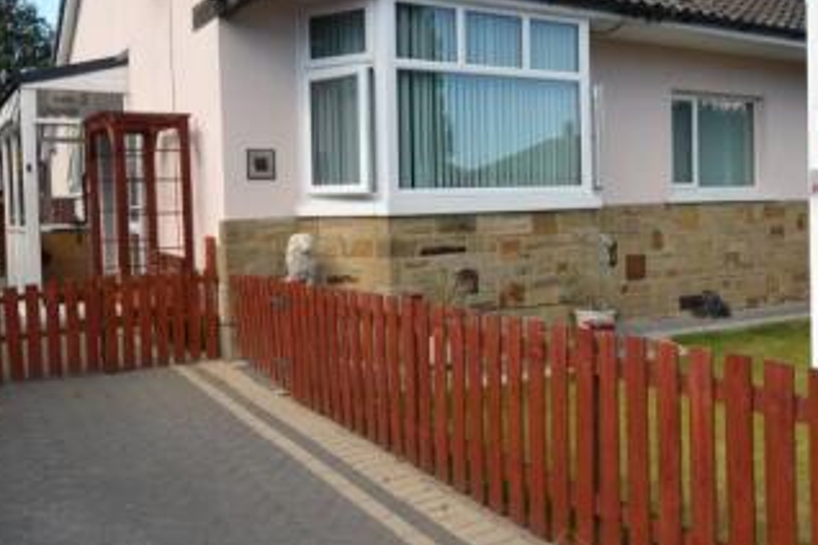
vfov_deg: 38.7
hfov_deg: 55.8
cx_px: 413
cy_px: 220
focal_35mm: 34
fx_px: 773
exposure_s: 1/160
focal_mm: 11
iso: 100
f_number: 6.3
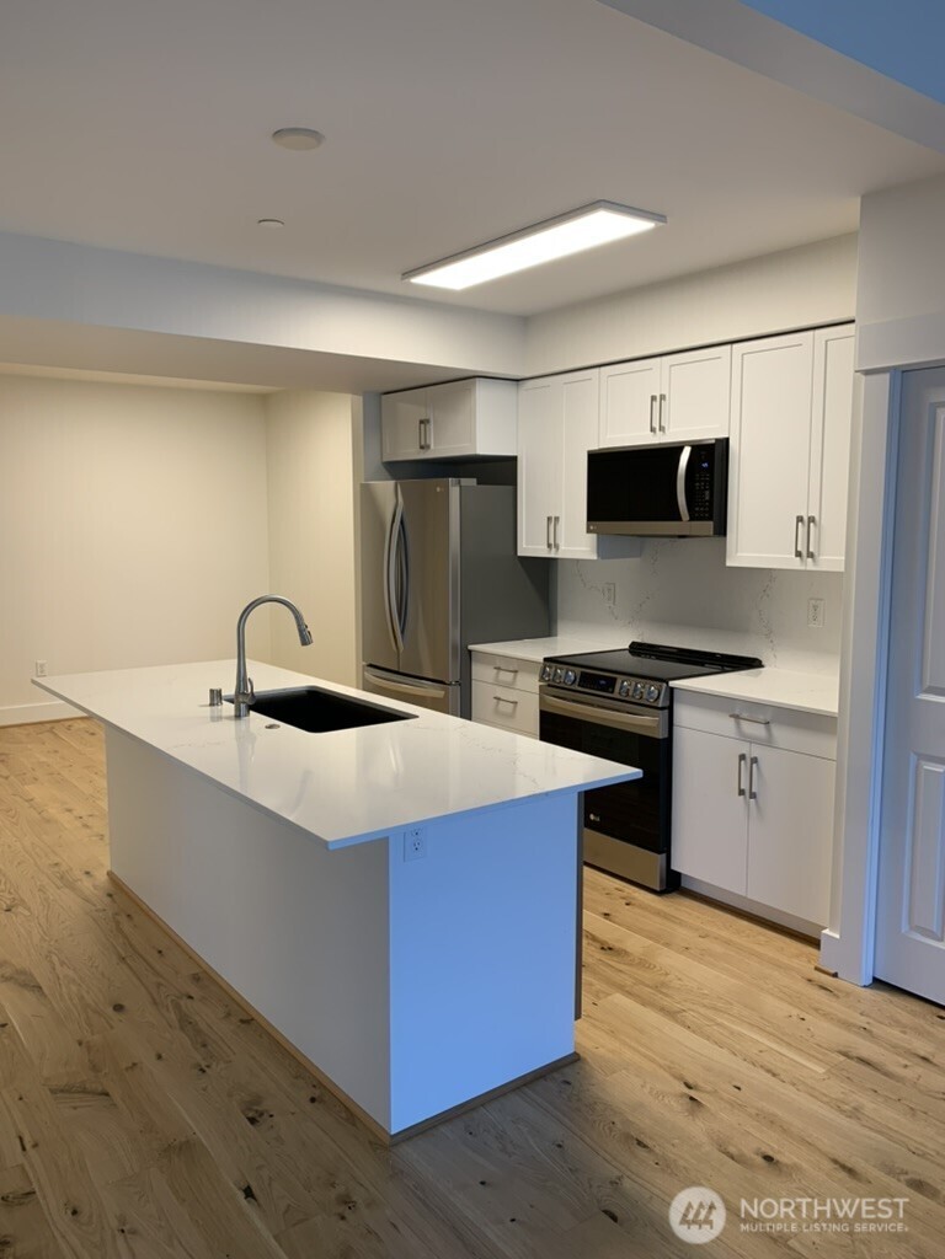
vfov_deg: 67.3
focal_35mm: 26
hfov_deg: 53.1
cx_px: 472
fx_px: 946
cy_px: 630
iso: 80
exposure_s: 1/60
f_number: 1.8
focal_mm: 4.25
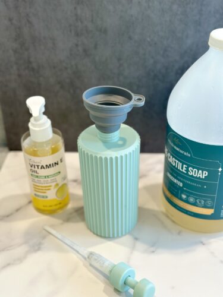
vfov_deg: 39.7
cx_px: 112
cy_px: 148
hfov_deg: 30.3
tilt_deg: -34.7
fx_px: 412
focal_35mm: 48
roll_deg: +1.1
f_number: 1.78
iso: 100
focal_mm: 6.86
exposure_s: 1/120
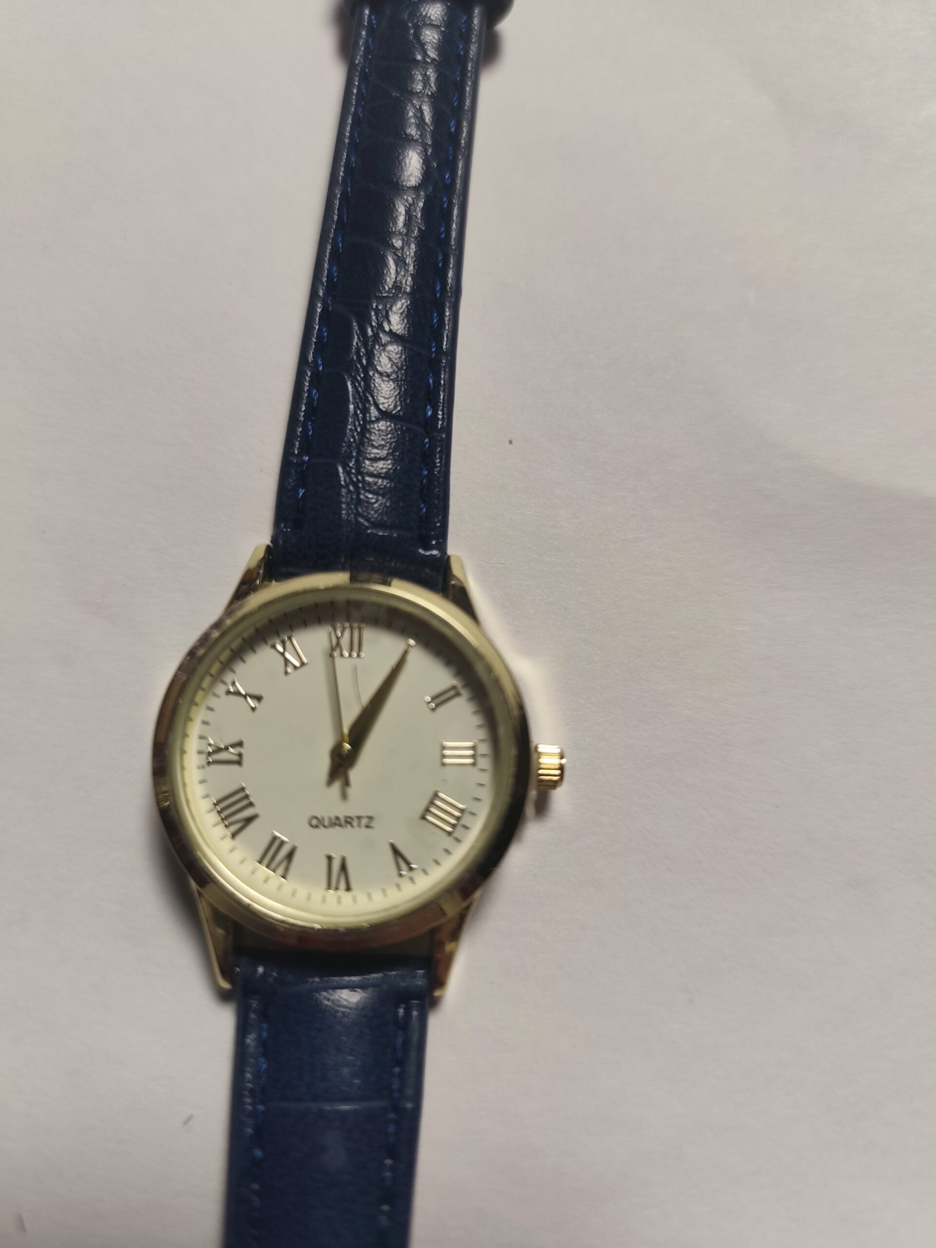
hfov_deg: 58.9
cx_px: 468
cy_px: 624
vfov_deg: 73.9
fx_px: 829
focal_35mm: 23
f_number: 1.65
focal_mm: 6.19
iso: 400
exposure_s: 1/50
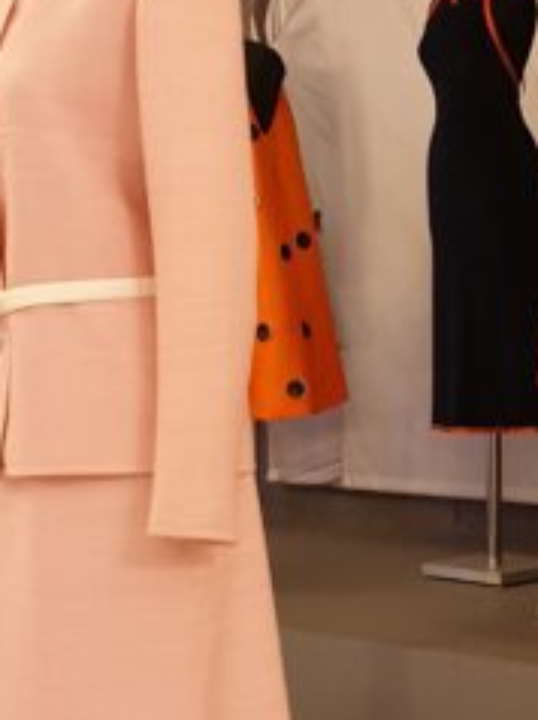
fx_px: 2325
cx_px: 595
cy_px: 439
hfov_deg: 12.9
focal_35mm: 112
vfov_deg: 17.6
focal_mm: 4.3
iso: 250
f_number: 1.5
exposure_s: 1/50
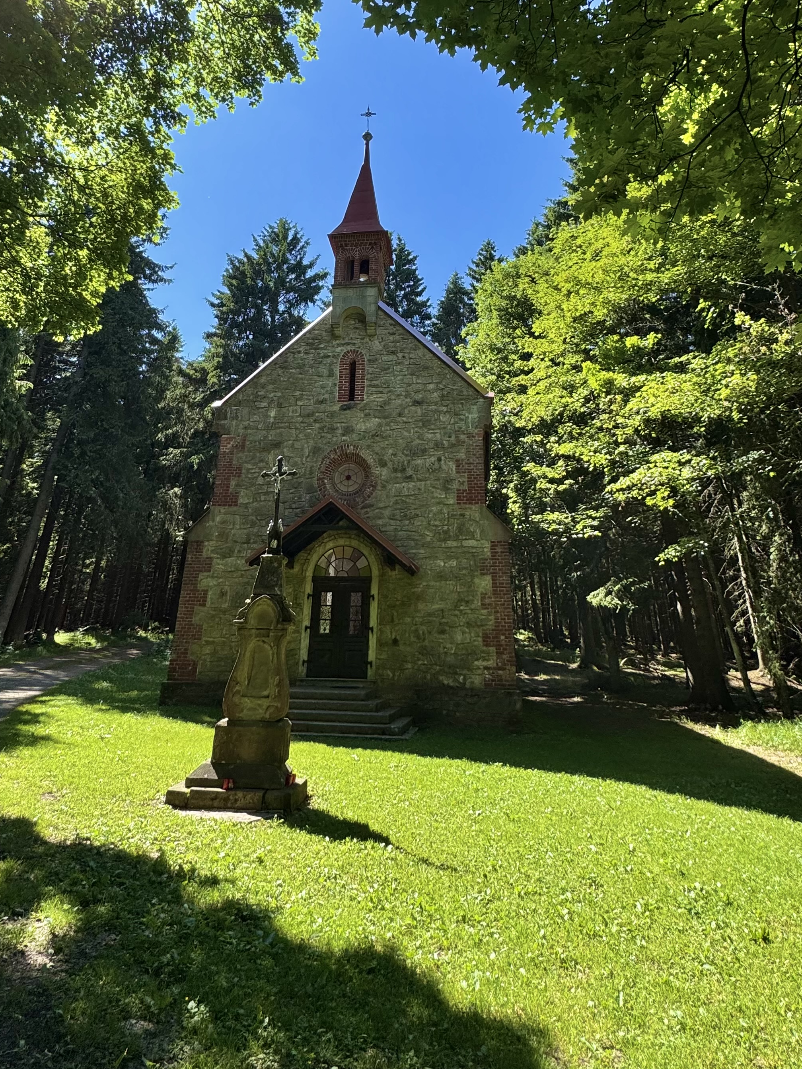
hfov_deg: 63.4
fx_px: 649
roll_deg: -0.7
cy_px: 330
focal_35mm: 21
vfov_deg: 75.7
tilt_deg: +27.4
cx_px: 392
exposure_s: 1/763
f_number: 2.2
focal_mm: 2.22
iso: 50
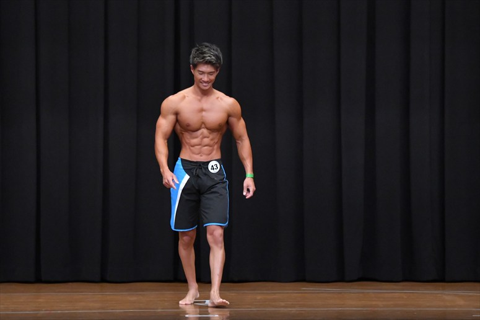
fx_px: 2999
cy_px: 160
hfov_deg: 9.2
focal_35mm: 225
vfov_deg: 6.1
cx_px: 240
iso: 8000
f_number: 5.6
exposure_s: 1/400
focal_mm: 150
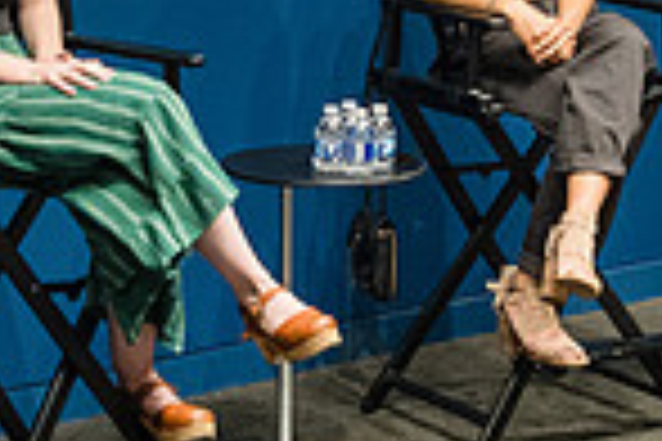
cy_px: -144
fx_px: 2537
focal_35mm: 138
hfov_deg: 14.9
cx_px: 360
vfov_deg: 9.7
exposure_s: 1/200
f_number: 3.5
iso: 5000
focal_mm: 35
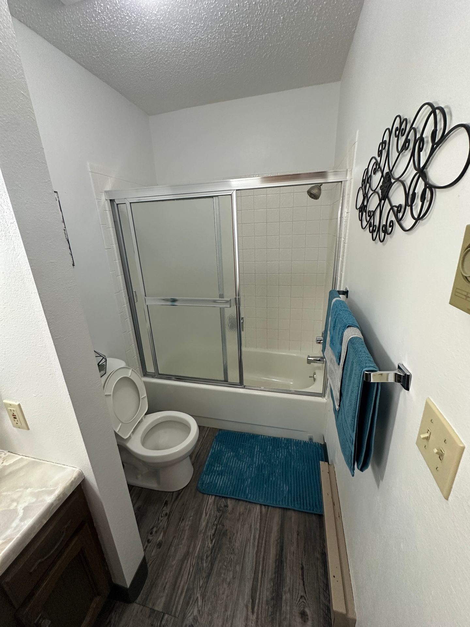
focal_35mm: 14
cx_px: 235
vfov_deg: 102.1
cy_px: 314
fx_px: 253
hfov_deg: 85.7
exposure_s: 1/60
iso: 320
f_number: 2.2
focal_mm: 2.22
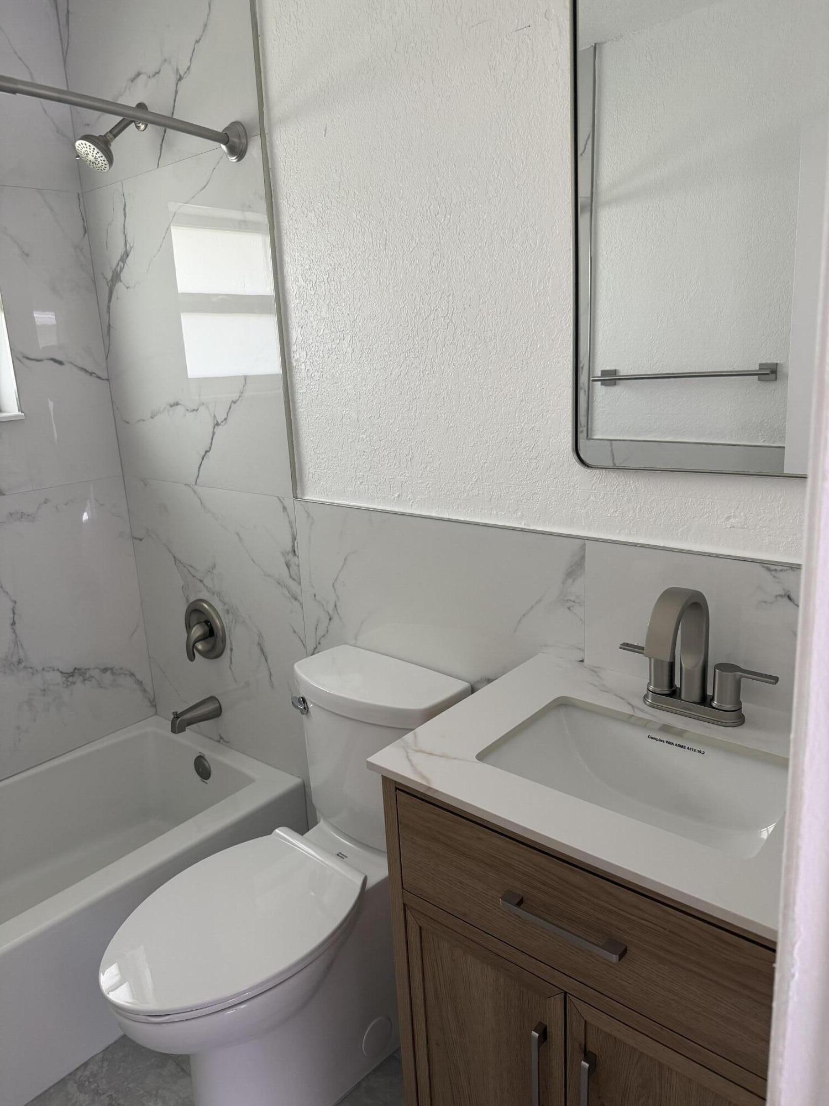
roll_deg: +2.9
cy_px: 553
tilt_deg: -14.3
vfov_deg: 71.6
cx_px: 414
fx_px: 766
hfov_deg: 56.8
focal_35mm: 24
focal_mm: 6.76
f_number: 1.78
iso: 200
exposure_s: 1/121
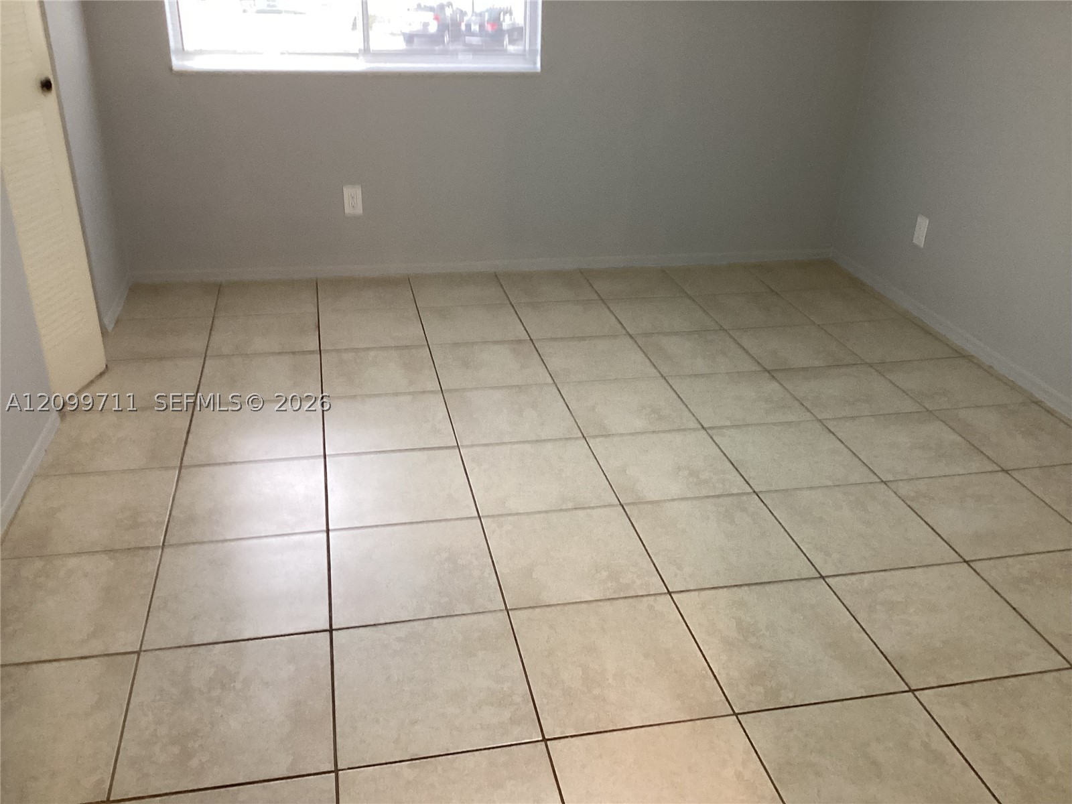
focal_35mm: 31
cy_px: 402
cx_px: 536
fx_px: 960
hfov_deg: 58.4
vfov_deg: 45.4
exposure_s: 1/50
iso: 200
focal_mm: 3.3
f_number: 2.4
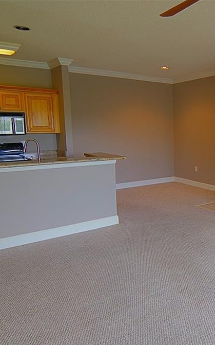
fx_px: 263
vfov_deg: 66.5
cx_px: 194
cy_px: 175
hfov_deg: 41.0
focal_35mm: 28
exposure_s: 1/30
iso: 200
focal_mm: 12
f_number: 4
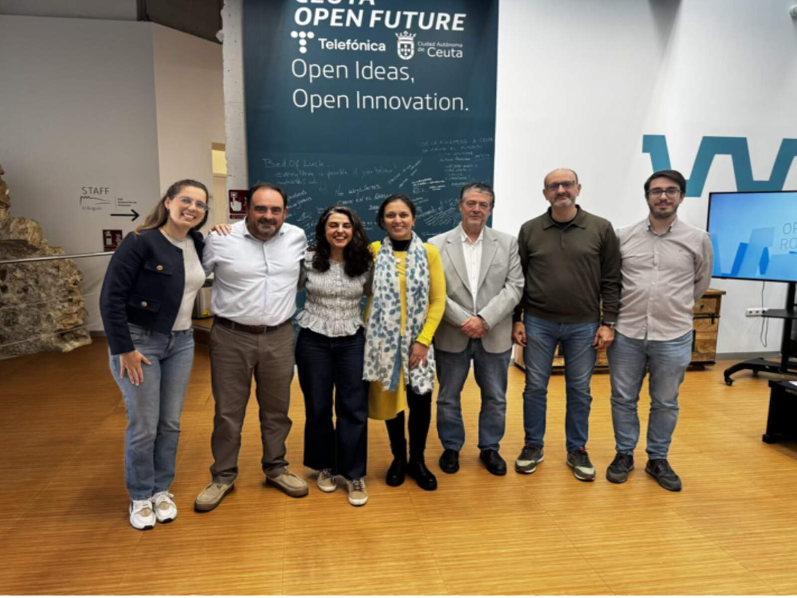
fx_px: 553
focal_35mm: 24
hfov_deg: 71.6
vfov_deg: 56.8
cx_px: 398
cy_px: 299
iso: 160
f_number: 1.8
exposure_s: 1/100
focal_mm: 6.8
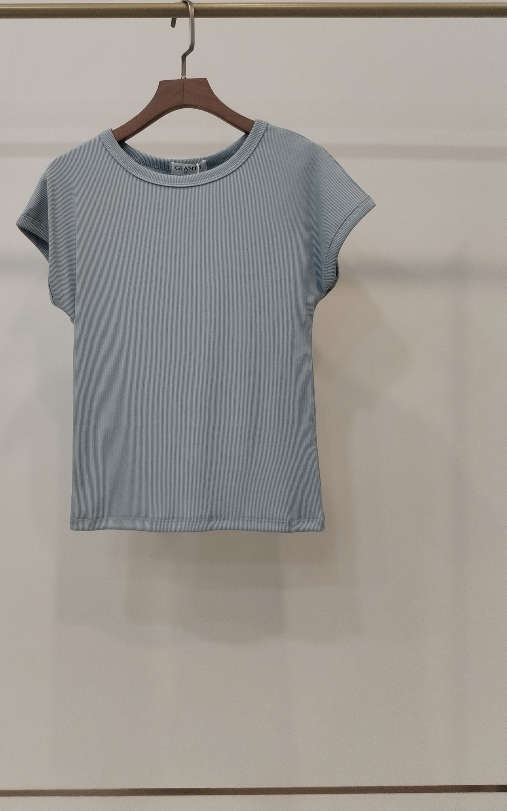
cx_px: 184
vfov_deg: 54.0
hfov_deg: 35.1
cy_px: 379
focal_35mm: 36
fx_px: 796
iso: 235
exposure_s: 1/60
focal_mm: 4.75
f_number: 1.8
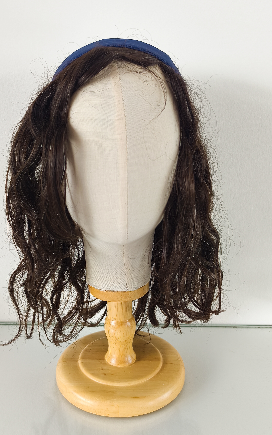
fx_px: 403
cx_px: 117
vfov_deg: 56.7
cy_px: 218
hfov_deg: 37.2
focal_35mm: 34
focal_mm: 6.14
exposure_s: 1/40
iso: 50
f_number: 1.65
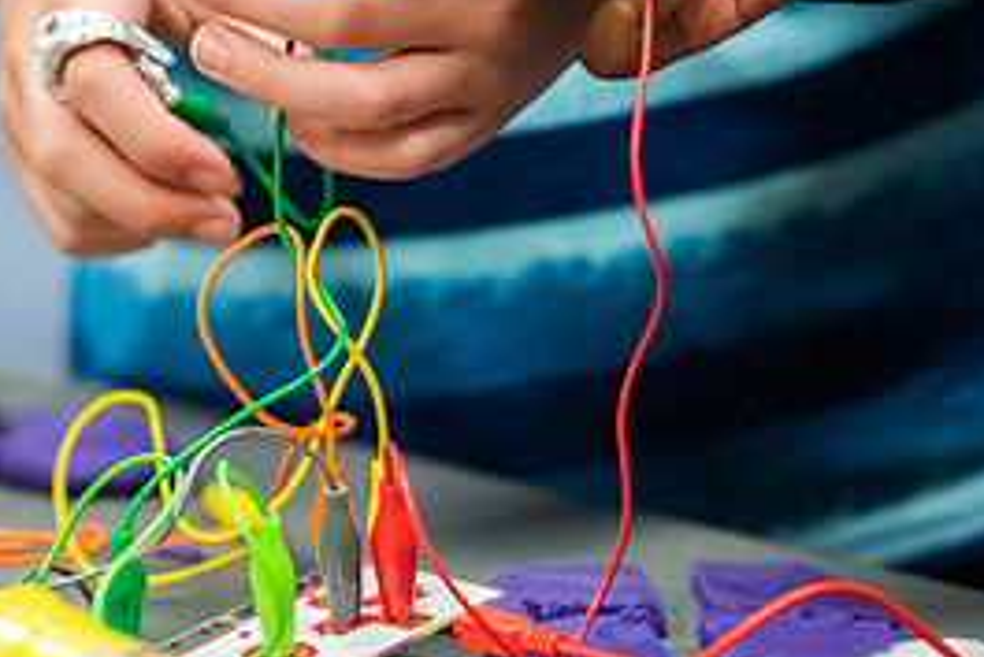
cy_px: 373
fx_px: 11978
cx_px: 297
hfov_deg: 4.7
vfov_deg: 3.1
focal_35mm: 438
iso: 1250
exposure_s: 1/250
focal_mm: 200
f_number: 2.8
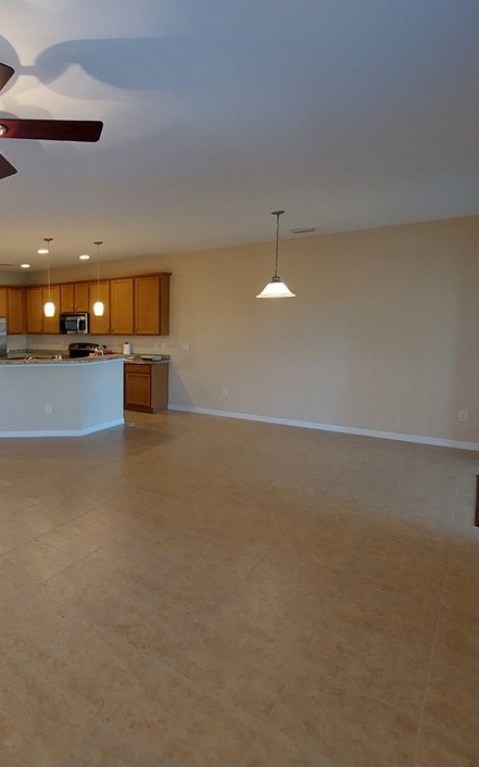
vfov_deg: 85.0
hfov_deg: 51.8
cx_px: 39
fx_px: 418
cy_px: 362
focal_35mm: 20
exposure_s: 1/60
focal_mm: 1.74
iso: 250
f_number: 2.2
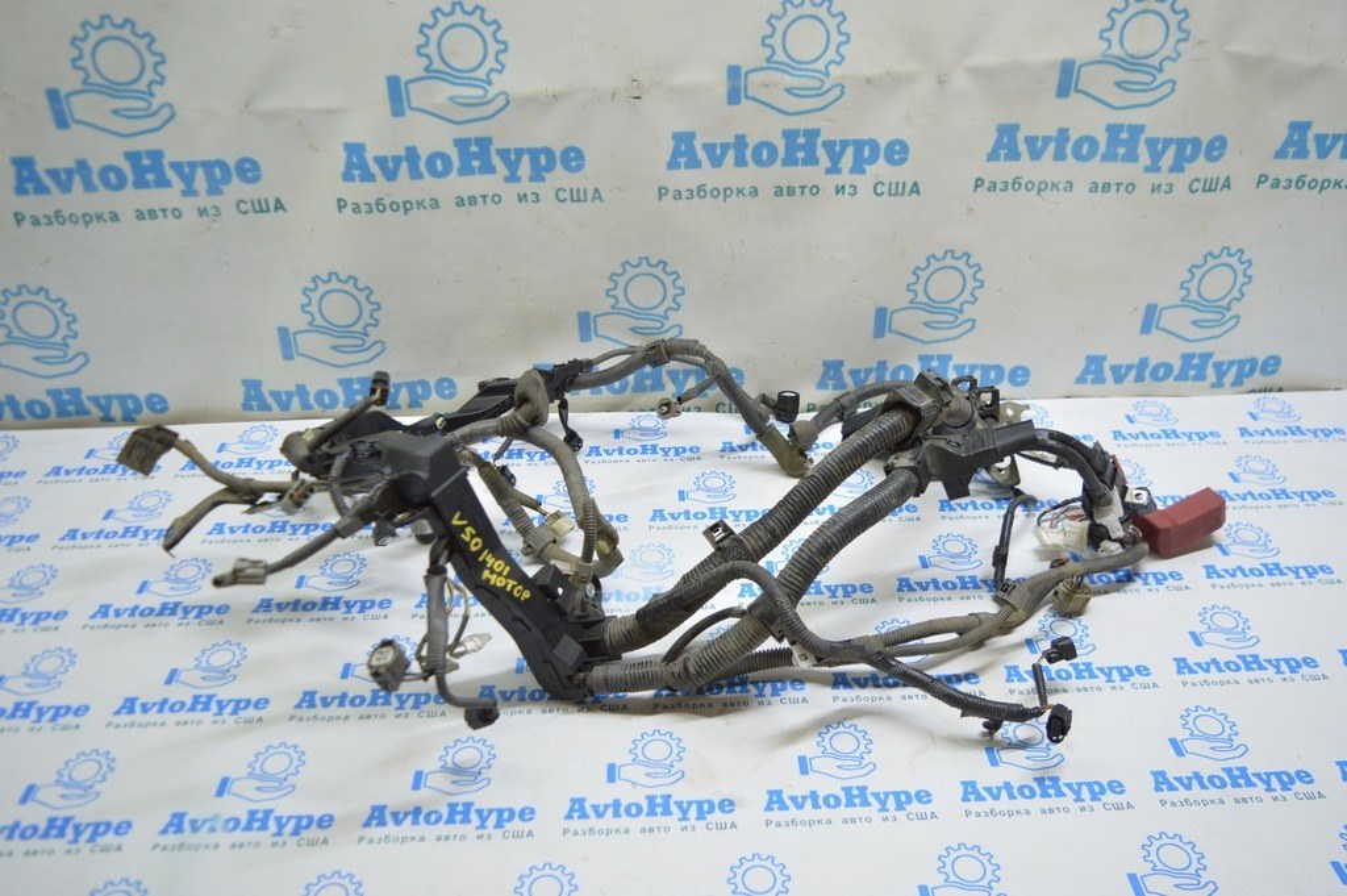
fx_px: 1122
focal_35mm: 30
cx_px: 674
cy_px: 448
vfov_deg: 43.5
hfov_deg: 62.0
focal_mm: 20
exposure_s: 1/50
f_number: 3.8
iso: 400
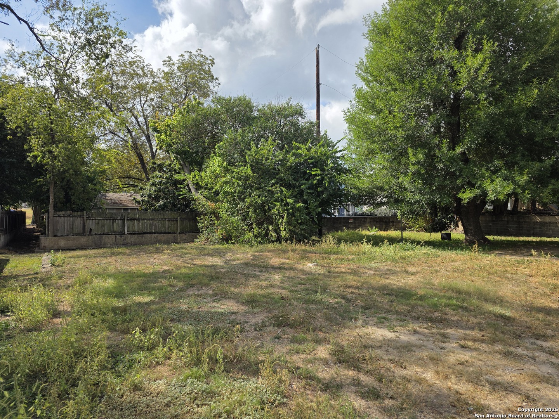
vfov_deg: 58.9
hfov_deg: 73.9
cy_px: 210
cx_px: 280
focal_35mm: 23
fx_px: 371
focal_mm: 6.3
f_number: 1.7
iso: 80
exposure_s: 1/6574
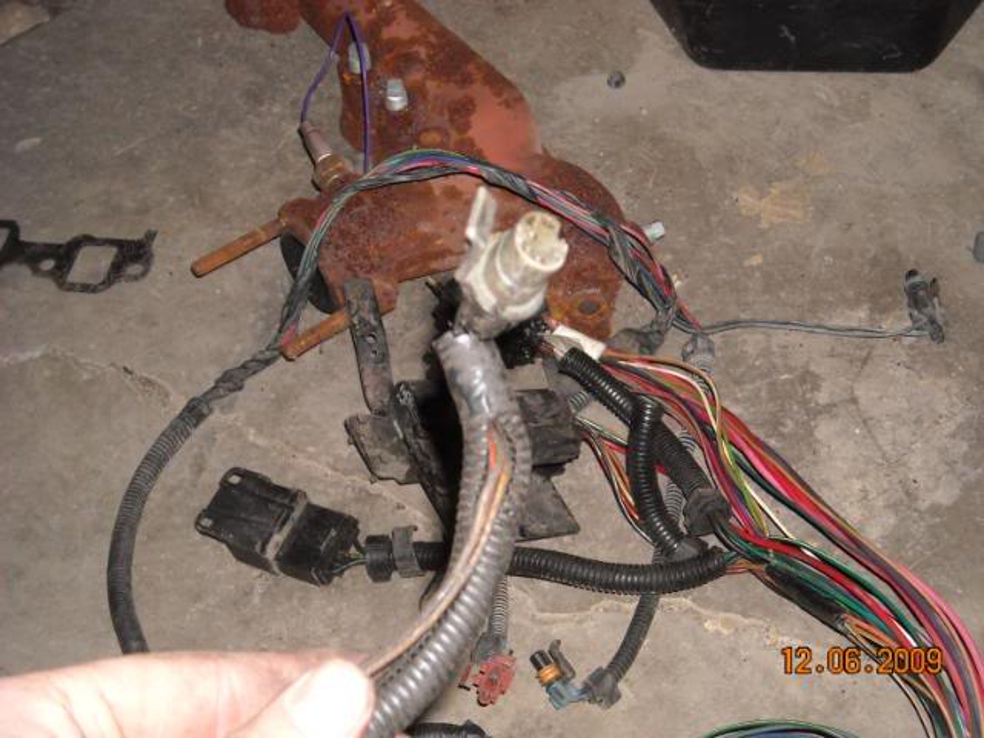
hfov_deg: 28.6
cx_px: 492
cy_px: 369
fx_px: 1933
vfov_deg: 21.6
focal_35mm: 68
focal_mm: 11.02
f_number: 3.7
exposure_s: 1/125
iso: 200
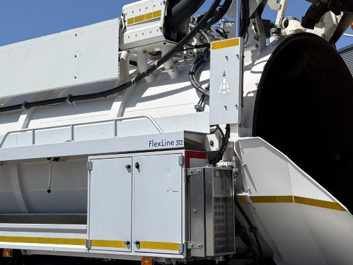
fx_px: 663
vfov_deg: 22.6
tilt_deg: +6.6
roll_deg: -0.8
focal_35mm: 65
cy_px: 137
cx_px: 191
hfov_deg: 29.8
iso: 80
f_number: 1.78
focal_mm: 6.76
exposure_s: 1/6711
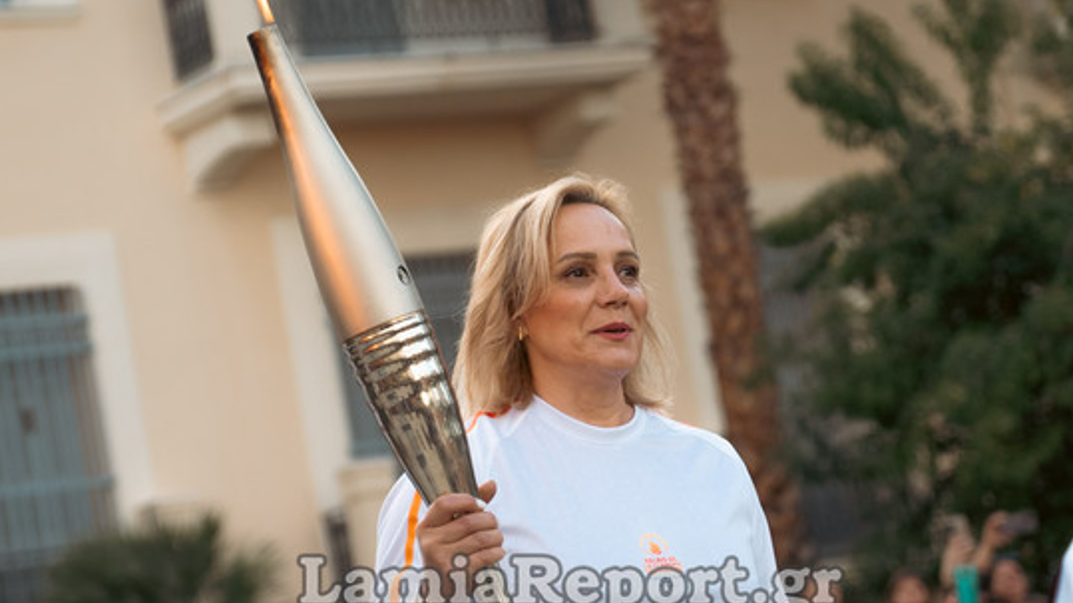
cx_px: 473
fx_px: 4153
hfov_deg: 14.7
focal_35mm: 146
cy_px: 276
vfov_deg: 8.3
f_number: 2.8
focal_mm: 69
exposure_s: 1/640
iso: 320
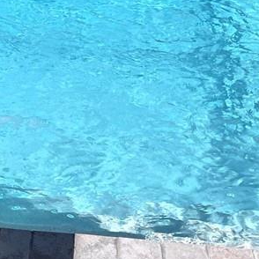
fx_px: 1058
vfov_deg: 13.6
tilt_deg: -14.5
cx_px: -184
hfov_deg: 12.9
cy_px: -46
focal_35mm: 125
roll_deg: +2.3
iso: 50
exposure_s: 1/3704
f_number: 1.5
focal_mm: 5.7
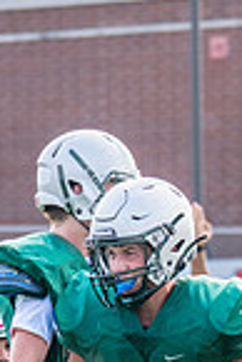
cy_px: 450
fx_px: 4466
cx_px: 160
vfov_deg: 4.6
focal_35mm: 444
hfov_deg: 3.1
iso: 500
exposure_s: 1/1600
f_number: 2.8
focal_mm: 76
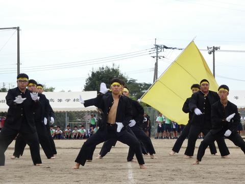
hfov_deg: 14.6
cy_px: 92
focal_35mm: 135
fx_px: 955
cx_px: 122
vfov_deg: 11.0
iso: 80
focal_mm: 24.2
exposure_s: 1/160
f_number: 5.3
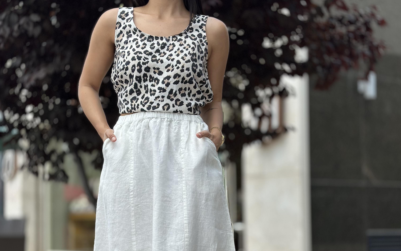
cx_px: 200
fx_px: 743
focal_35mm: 68
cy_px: 176
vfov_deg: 19.1
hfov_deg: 30.2
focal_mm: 6.86
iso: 80
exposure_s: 1/2160
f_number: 1.78
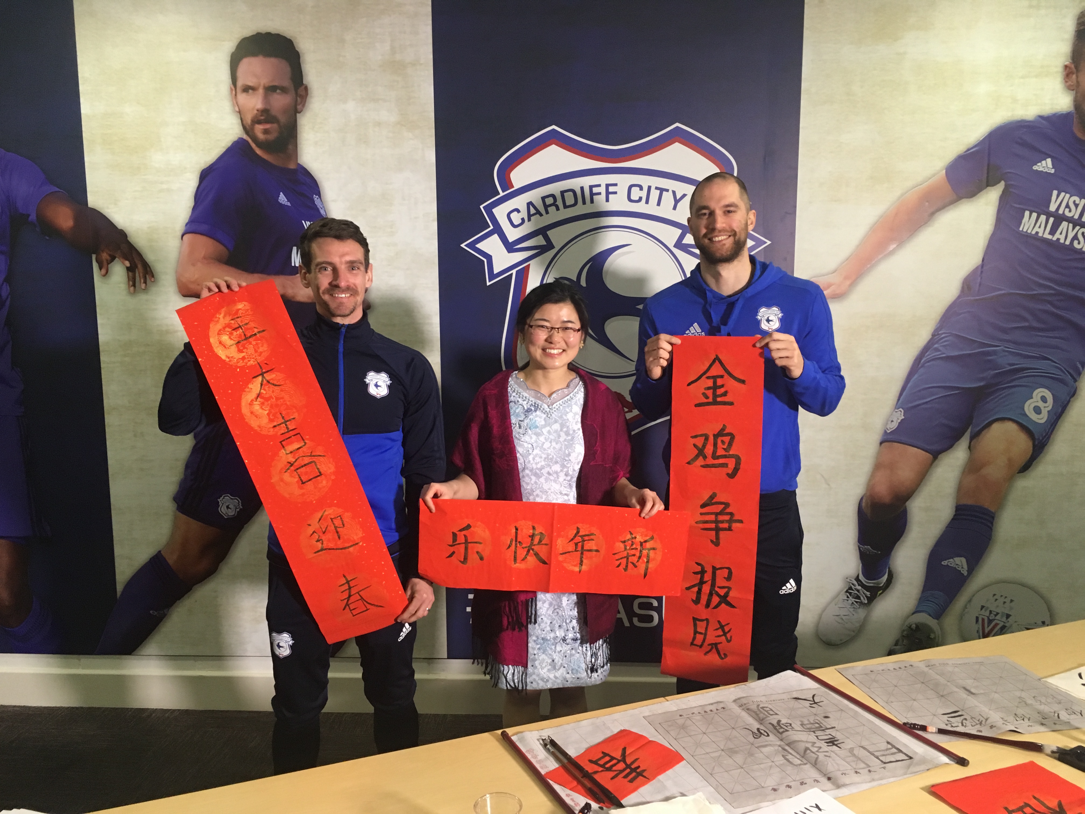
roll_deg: +0.4
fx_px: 909
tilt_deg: -7.5
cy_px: 407
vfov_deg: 48.2
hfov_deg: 61.7
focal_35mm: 29
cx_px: 542
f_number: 2.2
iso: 160
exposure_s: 1/33
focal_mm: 4.15
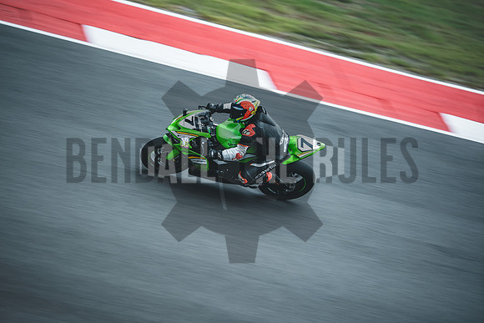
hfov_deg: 6.9
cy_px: 162
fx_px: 4034
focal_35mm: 300
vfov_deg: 4.6
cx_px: 242
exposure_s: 1/250
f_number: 2
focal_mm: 200
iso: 250
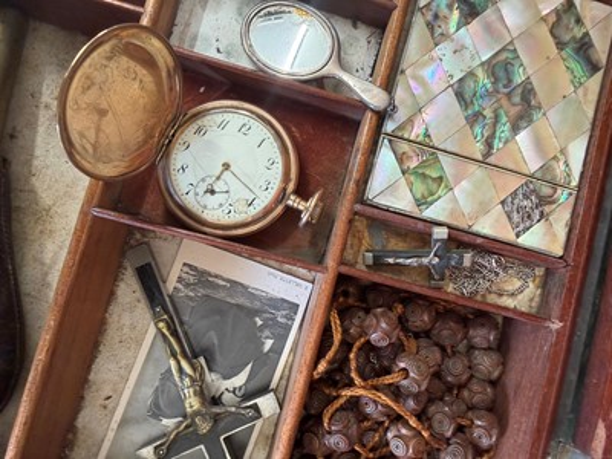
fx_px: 424
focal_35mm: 24
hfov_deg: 71.6
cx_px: 306
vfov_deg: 56.8
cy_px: 230
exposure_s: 1/50
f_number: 2.2
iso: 200
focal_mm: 2.22
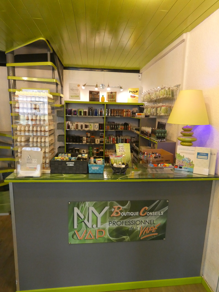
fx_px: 177
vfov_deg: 79.0
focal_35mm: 21
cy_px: 146
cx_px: 110
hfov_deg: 63.4
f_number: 2.8
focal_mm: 3.7
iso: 640
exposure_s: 1/60
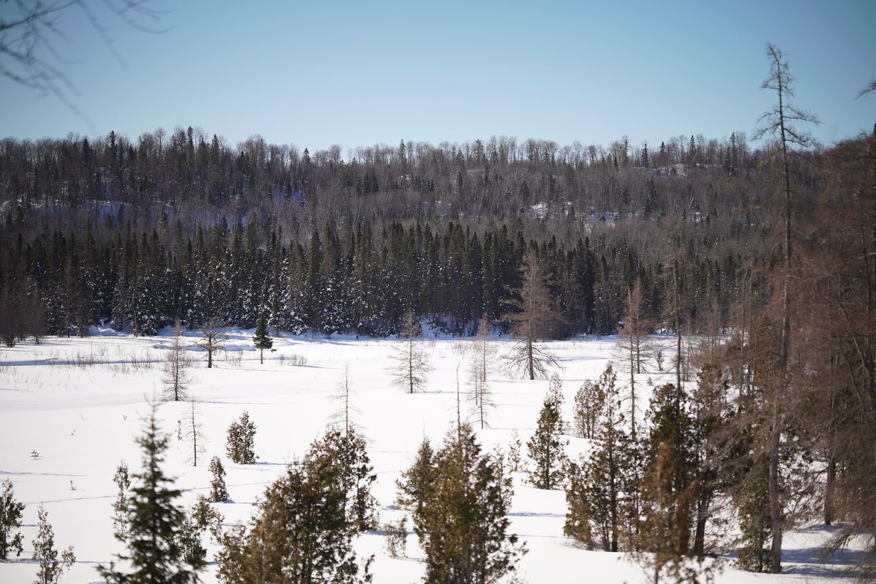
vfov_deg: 16.1
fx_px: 2068
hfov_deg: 23.9
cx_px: 438
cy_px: 292
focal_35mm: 85
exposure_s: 1/8000
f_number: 1.4
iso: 100
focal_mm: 85
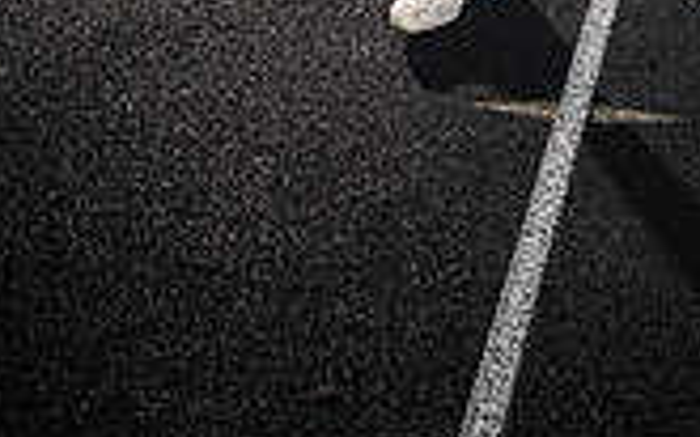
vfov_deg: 12.5
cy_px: -488
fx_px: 1697
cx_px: 602
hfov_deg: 22.8
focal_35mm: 89
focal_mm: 32
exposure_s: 1/250
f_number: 4
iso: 250
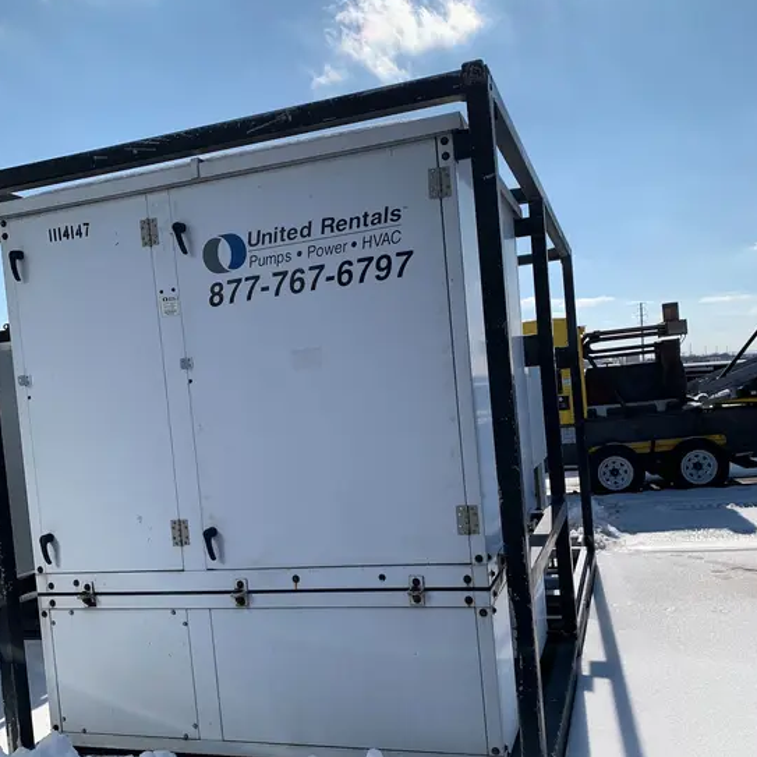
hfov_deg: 52.5
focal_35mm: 31
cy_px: 433
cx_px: 379
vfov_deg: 52.3
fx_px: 767
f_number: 1.8
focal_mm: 4.25
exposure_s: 1/5405
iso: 25
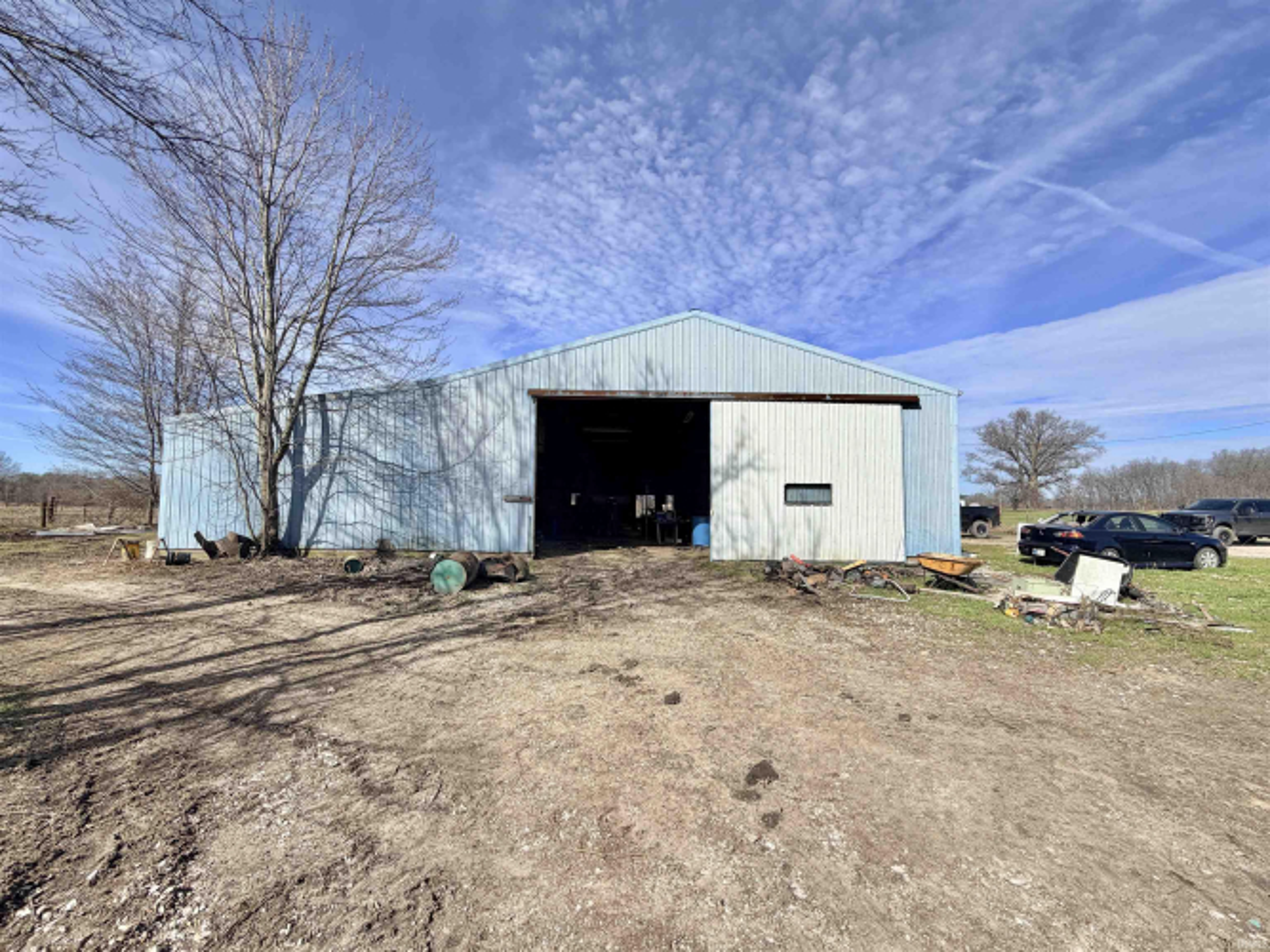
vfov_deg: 85.7
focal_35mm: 14
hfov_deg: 102.1
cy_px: 476
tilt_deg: +4.8
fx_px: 514
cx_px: 635
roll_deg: +0.1
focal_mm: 2.22
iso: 20
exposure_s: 1/1017
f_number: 2.2
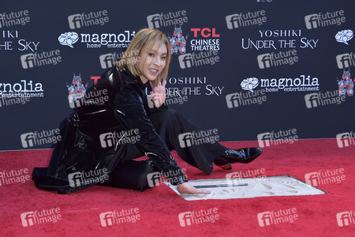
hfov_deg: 28.1
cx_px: 178
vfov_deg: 18.9
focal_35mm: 72
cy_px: 118
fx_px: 710
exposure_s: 1/250
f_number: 6.3
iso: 400
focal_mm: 72
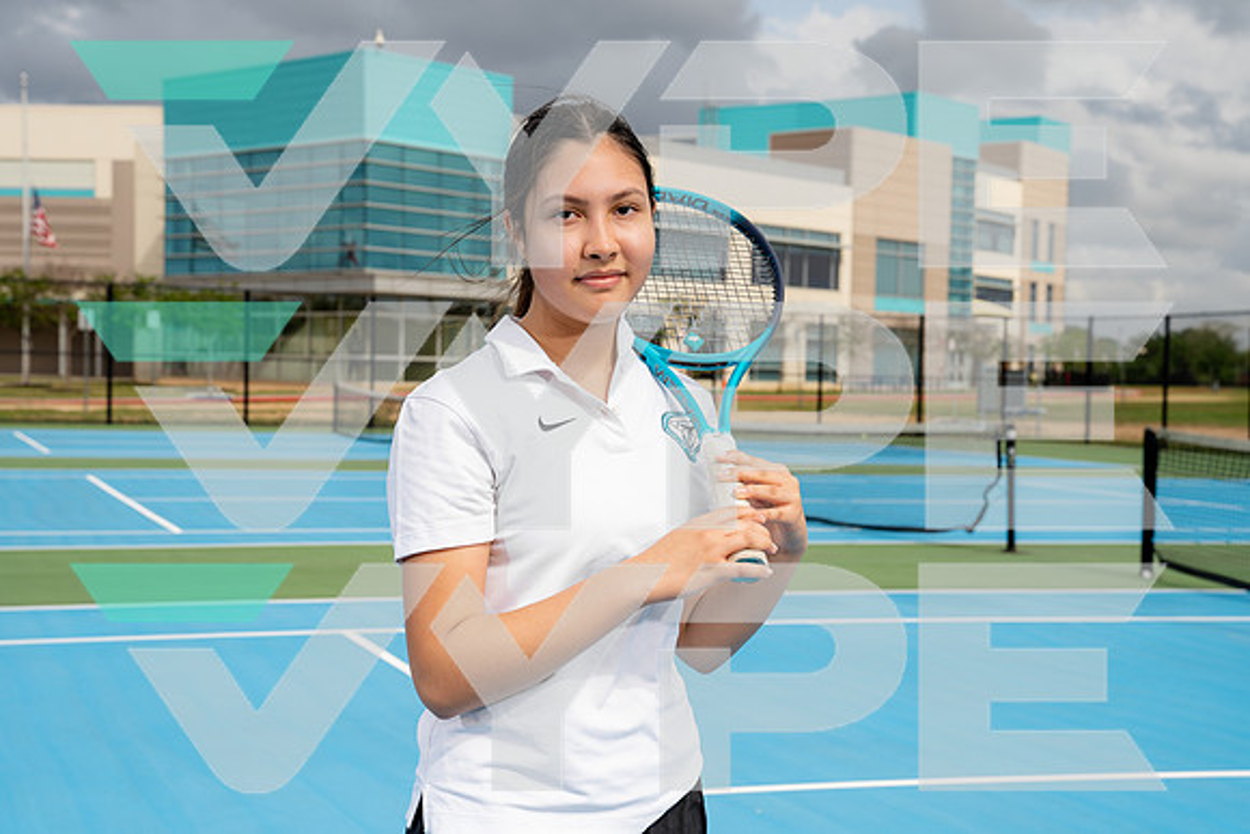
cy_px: 417
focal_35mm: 57
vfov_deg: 23.8
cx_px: 625
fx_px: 1980
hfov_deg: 35.0
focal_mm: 57
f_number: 8
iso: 100
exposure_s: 1/250
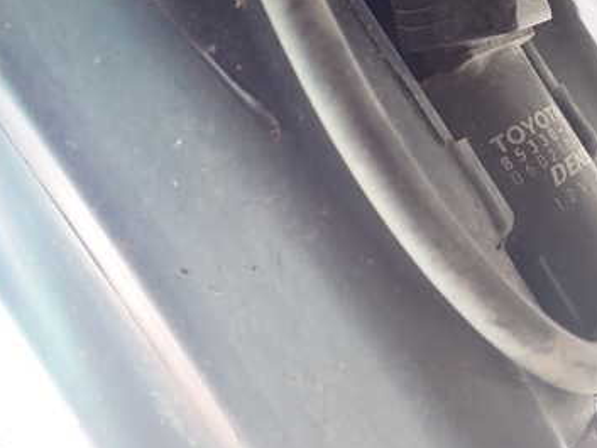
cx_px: 492
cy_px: 91
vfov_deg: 28.0
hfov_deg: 36.0
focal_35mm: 51
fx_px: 880
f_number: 2.3
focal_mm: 5.4
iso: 200
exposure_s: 1/40
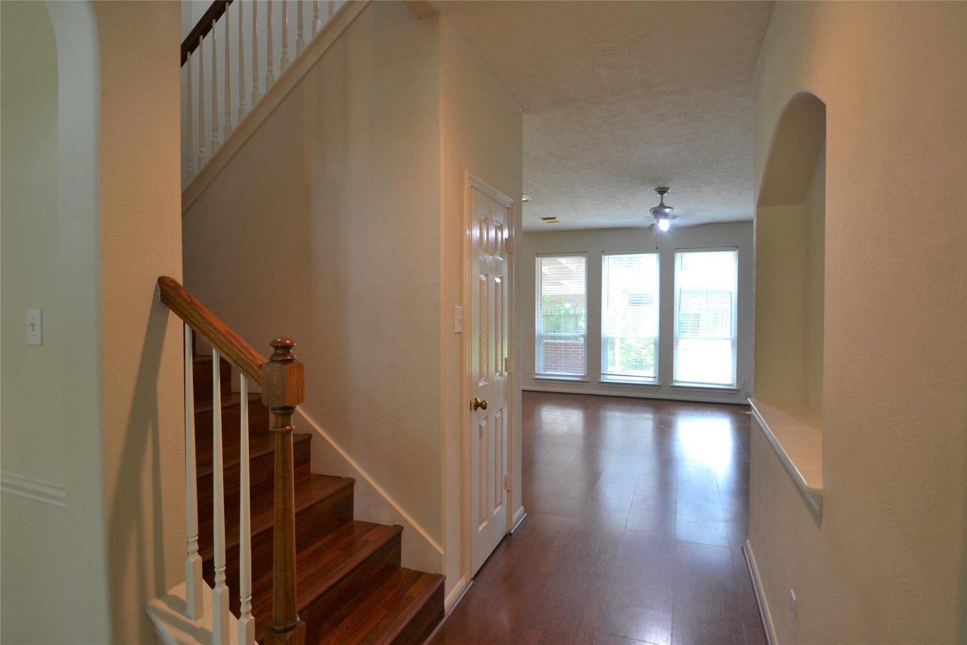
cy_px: 322
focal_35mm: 18
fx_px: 483
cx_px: 484
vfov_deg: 67.4
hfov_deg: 90.0
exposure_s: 1/15
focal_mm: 12
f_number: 3.8
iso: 100
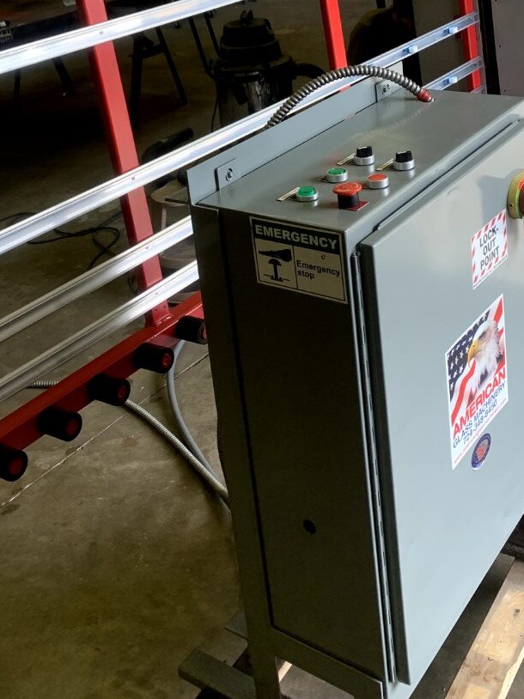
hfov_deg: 31.2
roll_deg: +5.8
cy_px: 89
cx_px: 353
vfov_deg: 38.8
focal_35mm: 46
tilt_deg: -16.2
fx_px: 929
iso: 40
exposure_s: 1/98
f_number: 1.8
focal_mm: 4.25
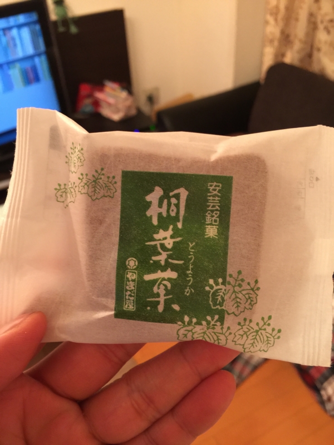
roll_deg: +4.8
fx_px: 373
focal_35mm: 29
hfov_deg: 48.2
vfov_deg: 61.7
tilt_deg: -39.7
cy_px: 222
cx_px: 167
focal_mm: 4.15
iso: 80
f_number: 2.2
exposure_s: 1/4
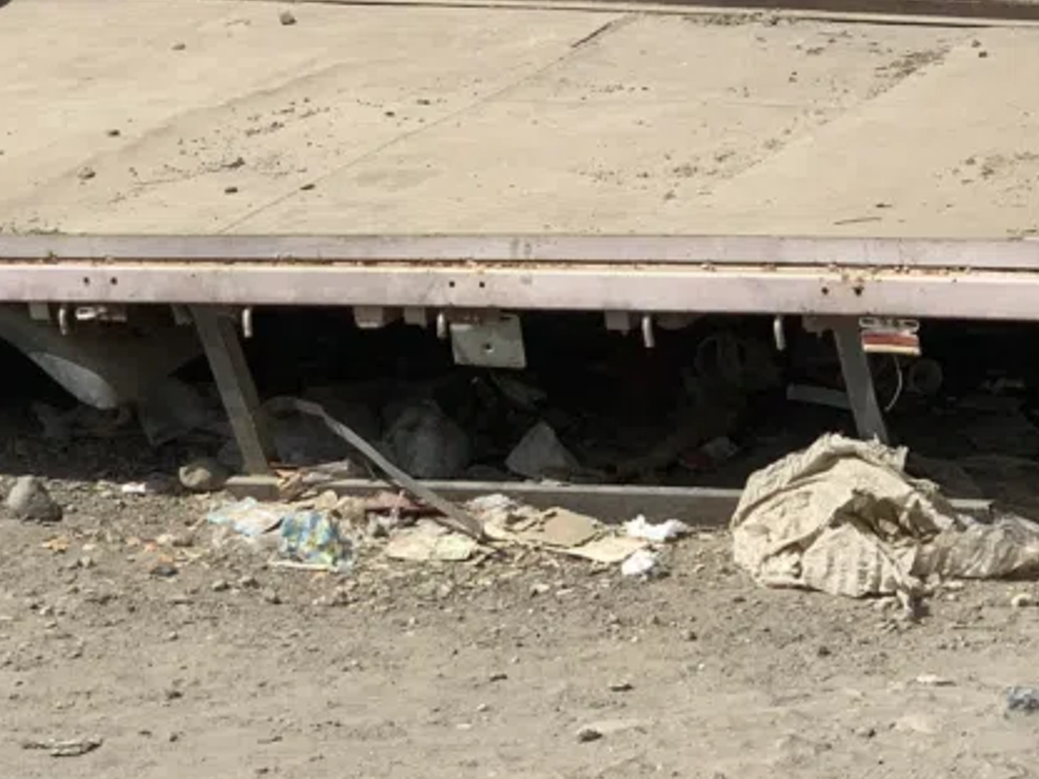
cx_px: 427
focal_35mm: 128
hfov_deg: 15.4
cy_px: 157
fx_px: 3842
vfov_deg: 11.5
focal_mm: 6
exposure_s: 1/1712
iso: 16
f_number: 2.4
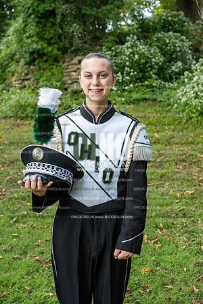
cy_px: 152
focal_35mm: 51
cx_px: 102
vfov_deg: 38.9
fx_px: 431
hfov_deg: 26.5
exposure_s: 1/640
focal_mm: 51
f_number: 5.6
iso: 1000
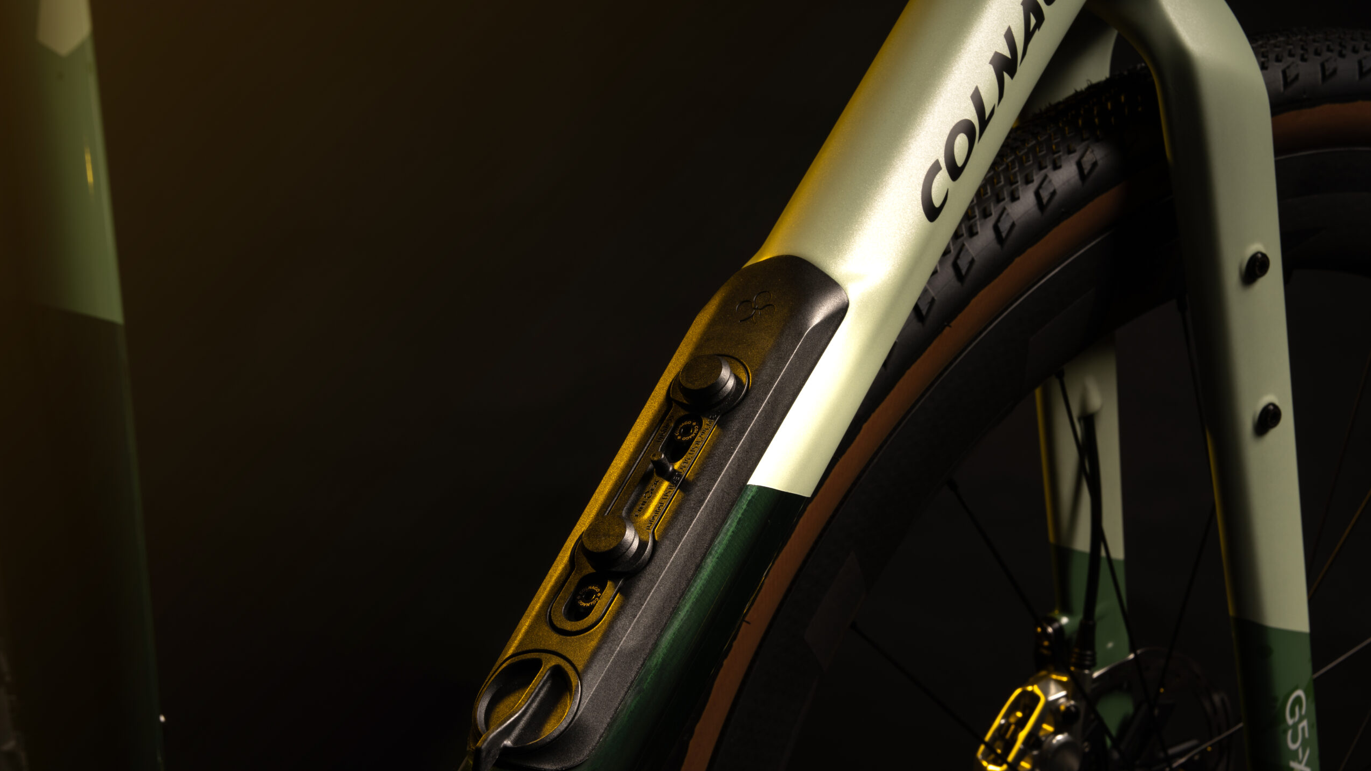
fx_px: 2690
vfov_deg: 16.3
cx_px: 691
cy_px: 457
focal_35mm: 74
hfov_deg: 28.6
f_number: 16
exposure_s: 1/160
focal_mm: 70
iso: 100
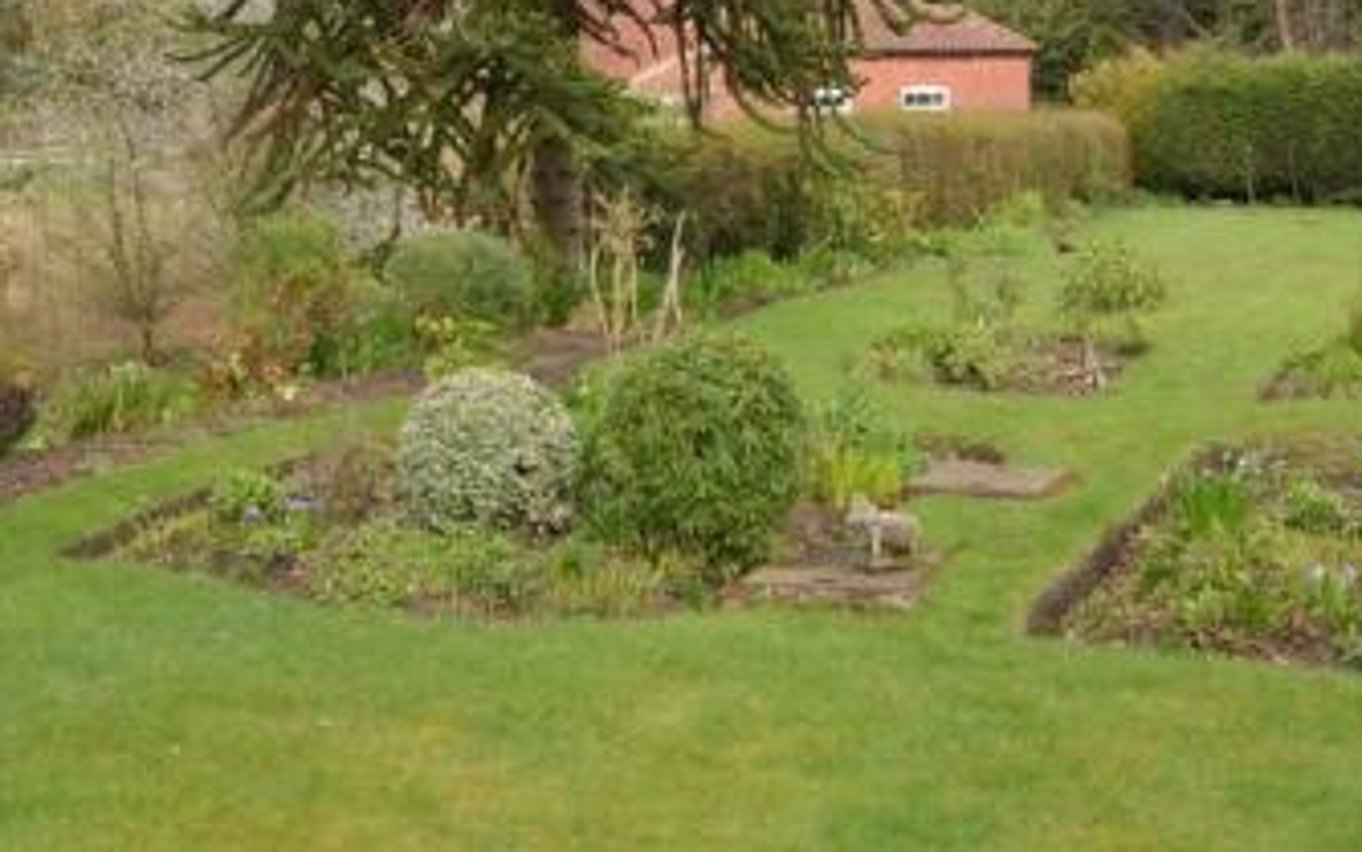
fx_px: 2228
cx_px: 601
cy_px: 344
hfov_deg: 34.0
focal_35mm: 60
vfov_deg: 21.6
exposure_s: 1/160
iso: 100
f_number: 6.3
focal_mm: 20
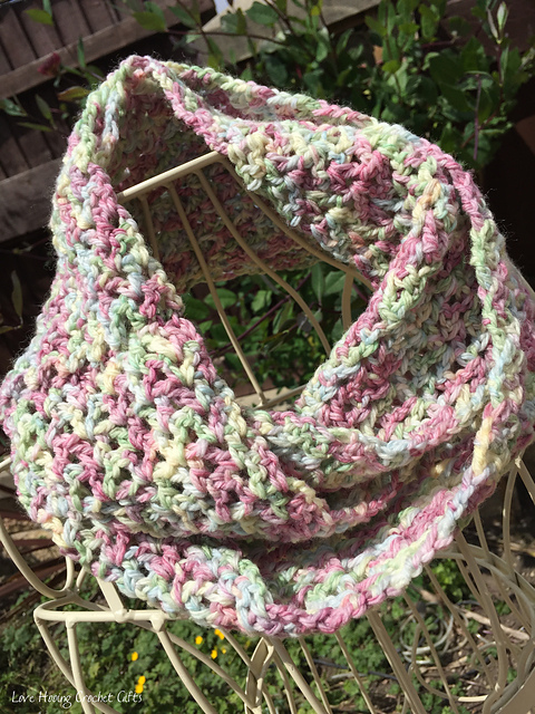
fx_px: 598
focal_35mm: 29
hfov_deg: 48.2
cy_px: 357
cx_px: 268
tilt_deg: -17.6
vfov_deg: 61.7
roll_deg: +21.0
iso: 32
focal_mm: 4.15
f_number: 2.2
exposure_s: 1/3968
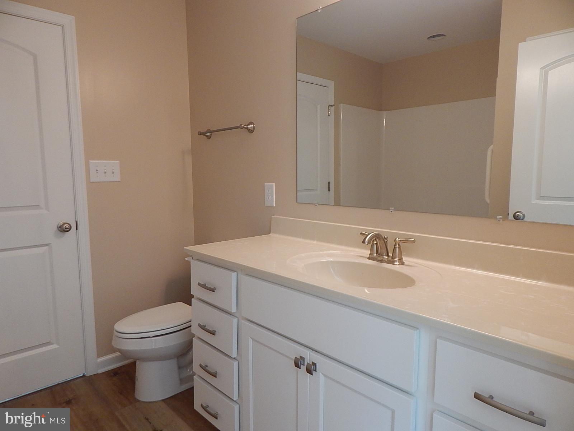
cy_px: 216
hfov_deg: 76.4
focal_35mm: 22
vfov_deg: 61.1
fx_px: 365
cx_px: 287
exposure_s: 1/30
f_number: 3
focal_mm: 4
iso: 200
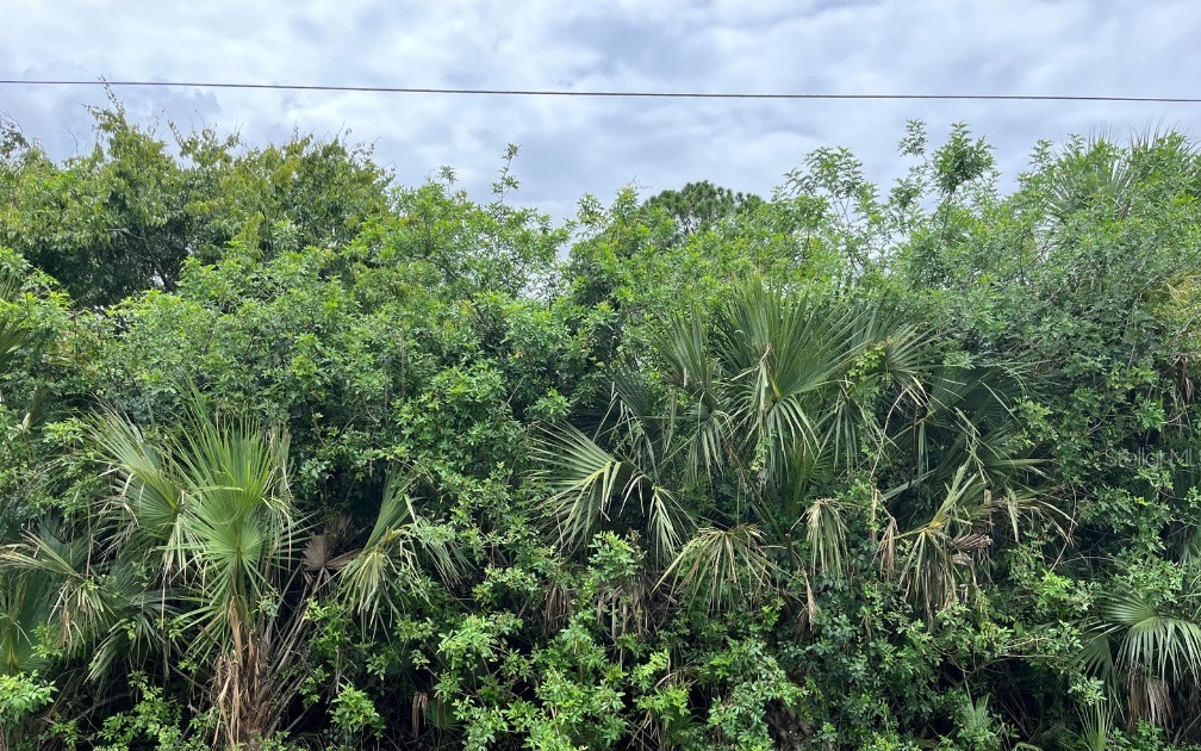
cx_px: 606
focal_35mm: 28
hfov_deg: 66.5
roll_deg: -0.3
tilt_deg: +5.0
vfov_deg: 44.3
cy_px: 457
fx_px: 916
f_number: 1.6
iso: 50
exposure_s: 1/1212
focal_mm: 5.1
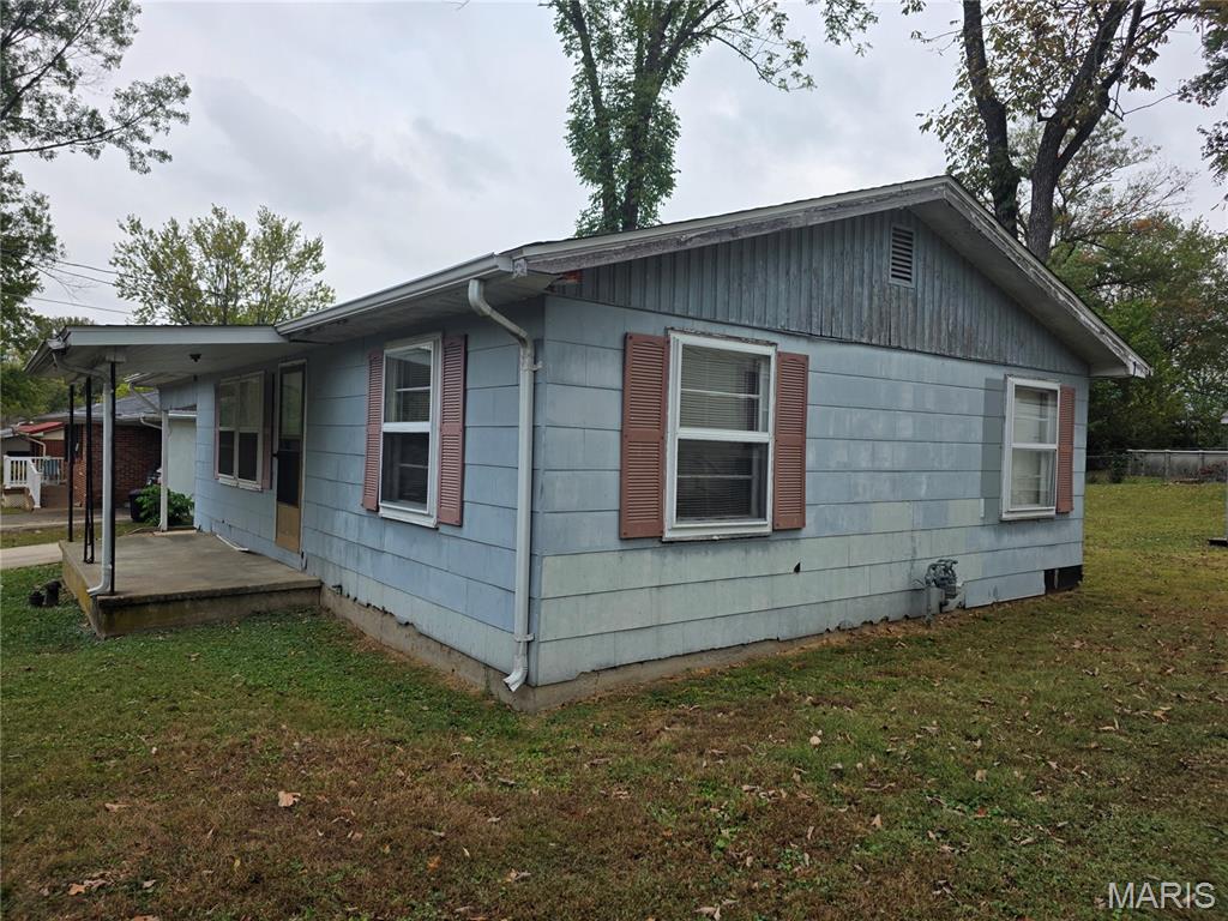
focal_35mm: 23
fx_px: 816
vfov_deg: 58.9
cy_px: 460
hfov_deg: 73.9
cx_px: 614
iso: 80
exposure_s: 1/5447
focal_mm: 6.3
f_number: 1.7
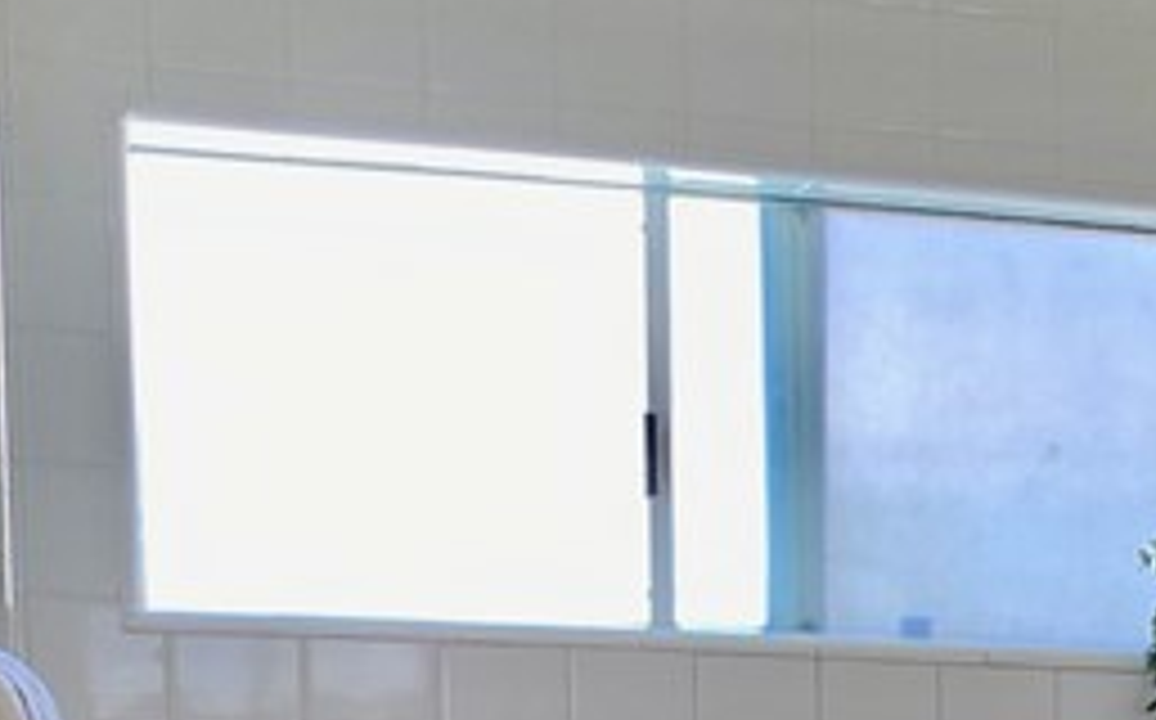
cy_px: 1296
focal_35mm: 110
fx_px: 3462
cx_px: 1565
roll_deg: -1.8
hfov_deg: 17.6
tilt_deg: -8.5
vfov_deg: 11.1
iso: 80
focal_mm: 4.25
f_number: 1.8
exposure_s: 1/120
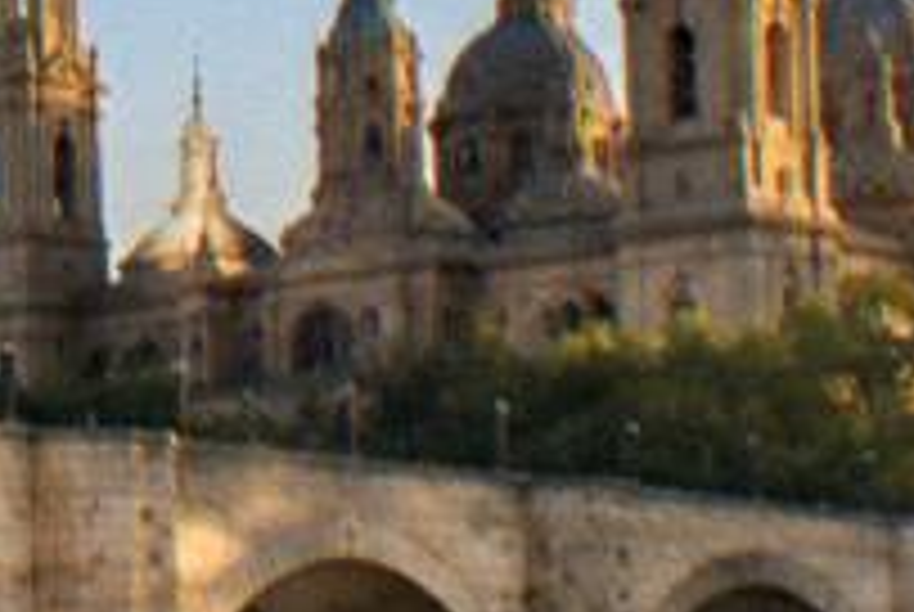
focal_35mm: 172
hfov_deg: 11.6
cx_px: -279
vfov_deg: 8.0
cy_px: 472
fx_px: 4373
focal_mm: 35
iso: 1600
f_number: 6.3
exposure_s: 1/60
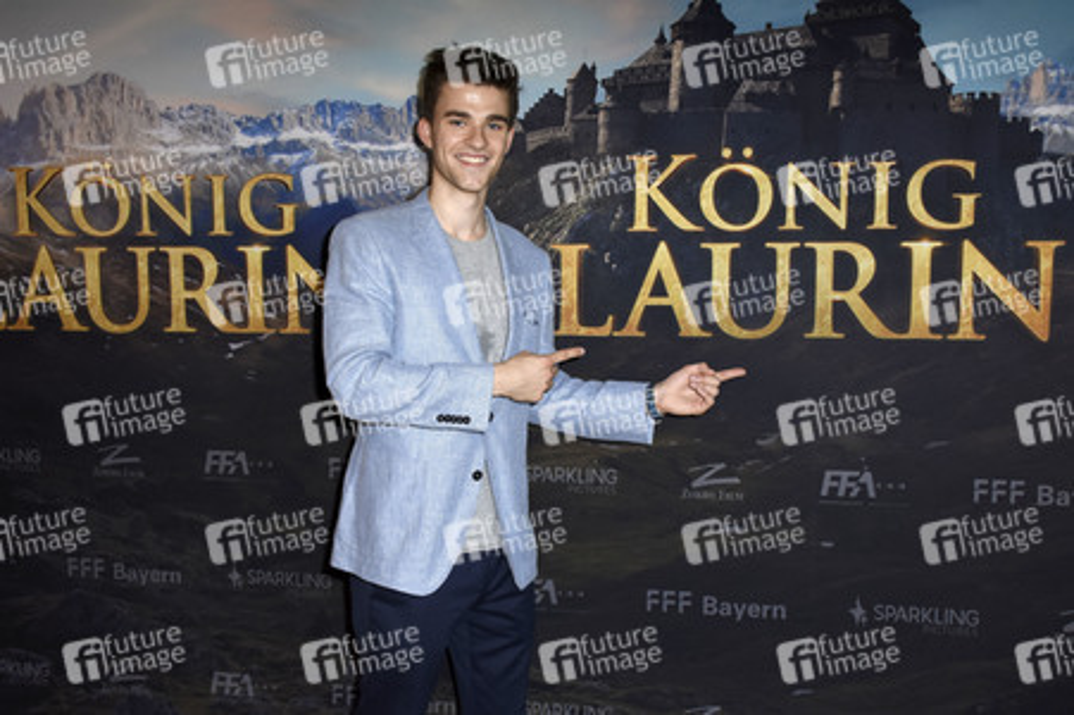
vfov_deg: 38.3
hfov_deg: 55.1
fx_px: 1028
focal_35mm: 34
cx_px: 537
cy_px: 358
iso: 800
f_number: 5.6
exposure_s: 1/125
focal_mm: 23
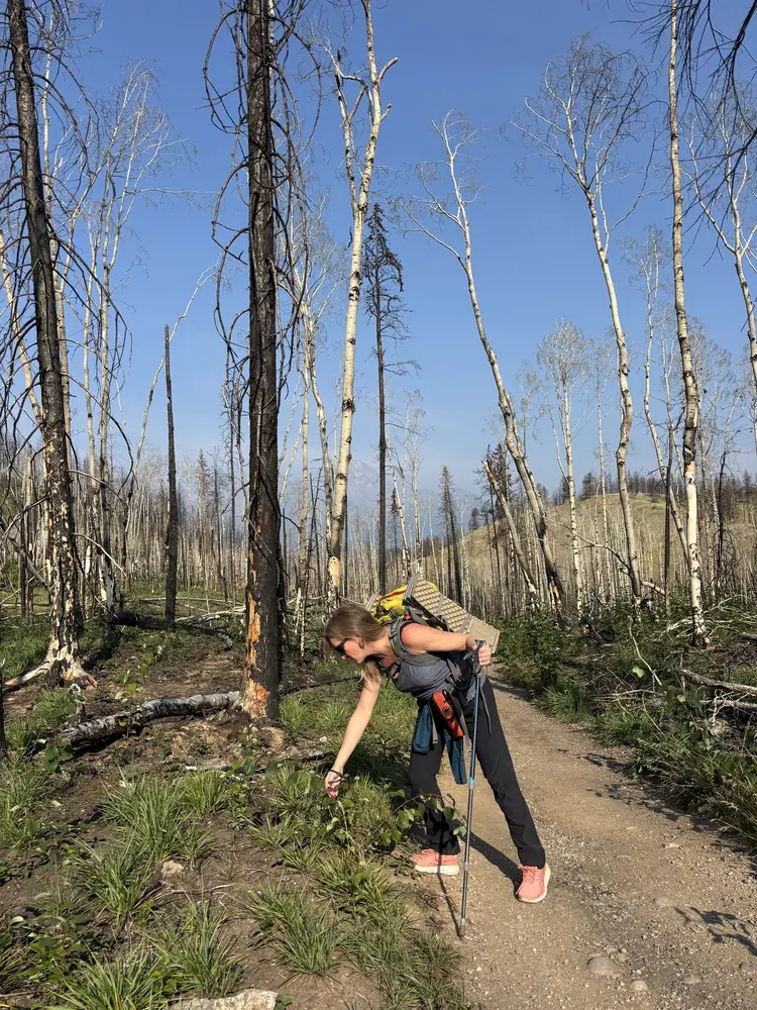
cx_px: 378
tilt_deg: +3.4
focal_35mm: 26
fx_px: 758
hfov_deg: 53.1
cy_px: 505
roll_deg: +2.8
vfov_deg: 67.3
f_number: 1.6
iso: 50
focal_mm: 5.96
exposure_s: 1/2778
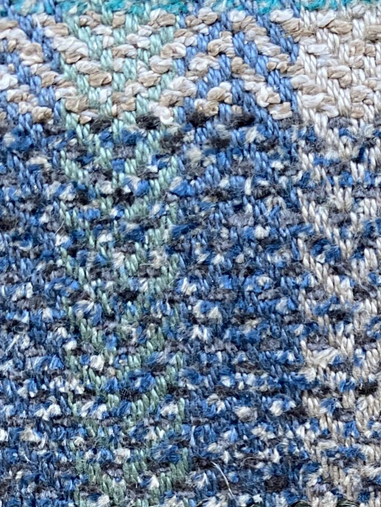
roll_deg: -0.5
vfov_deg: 25.2
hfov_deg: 19.2
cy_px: 551
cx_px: 461
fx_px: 1057
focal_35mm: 72
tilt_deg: -24.6
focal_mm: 4.25
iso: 125
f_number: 1.8
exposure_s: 1/92
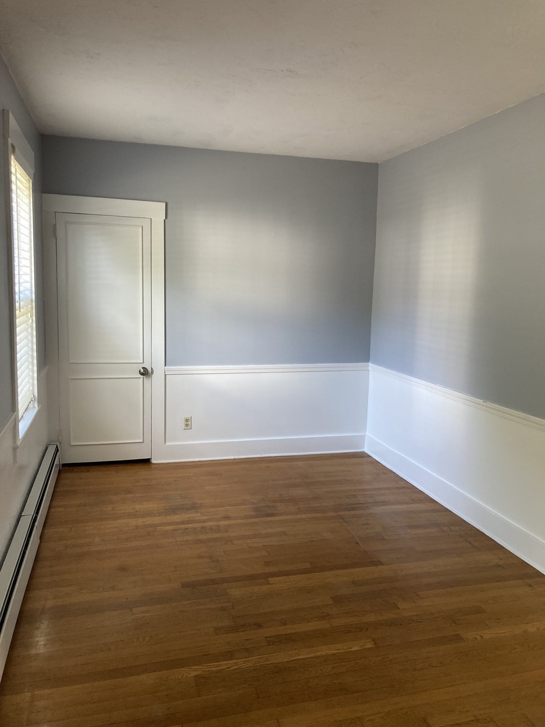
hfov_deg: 49.7
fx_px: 588
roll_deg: -1.1
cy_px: 364
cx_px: 272
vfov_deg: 63.4
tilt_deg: -6.5
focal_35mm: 28
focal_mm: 3.99
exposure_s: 1/60
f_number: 1.8
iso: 160
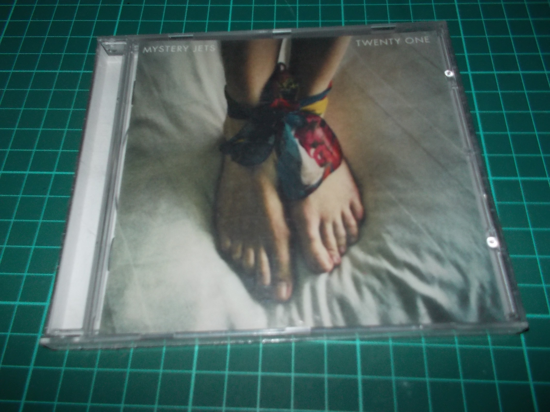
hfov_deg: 61.7
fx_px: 461
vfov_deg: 48.2
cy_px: 206
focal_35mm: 29
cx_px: 275
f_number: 3.3
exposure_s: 1/30
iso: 200
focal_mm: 4.1
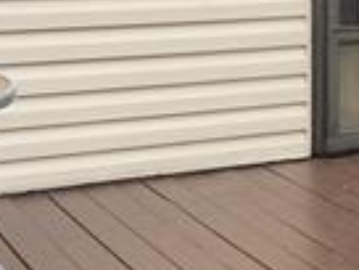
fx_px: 1120
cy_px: 229
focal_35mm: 108
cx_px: 322
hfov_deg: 17.9
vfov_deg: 13.6
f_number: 1.8
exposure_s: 1/180
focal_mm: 6.4
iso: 40
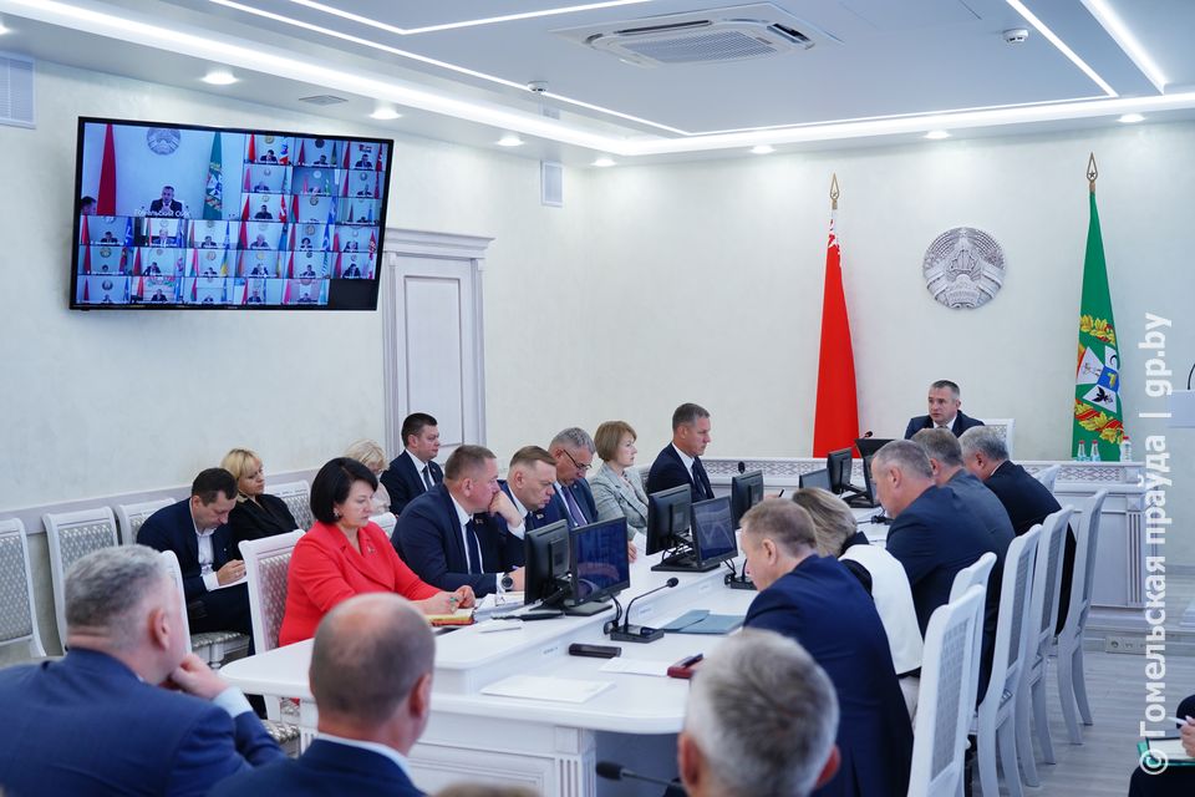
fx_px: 1427
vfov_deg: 31.2
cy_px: 398
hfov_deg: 45.4
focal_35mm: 43
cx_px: 598
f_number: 4
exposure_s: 1/160
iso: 800
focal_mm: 43
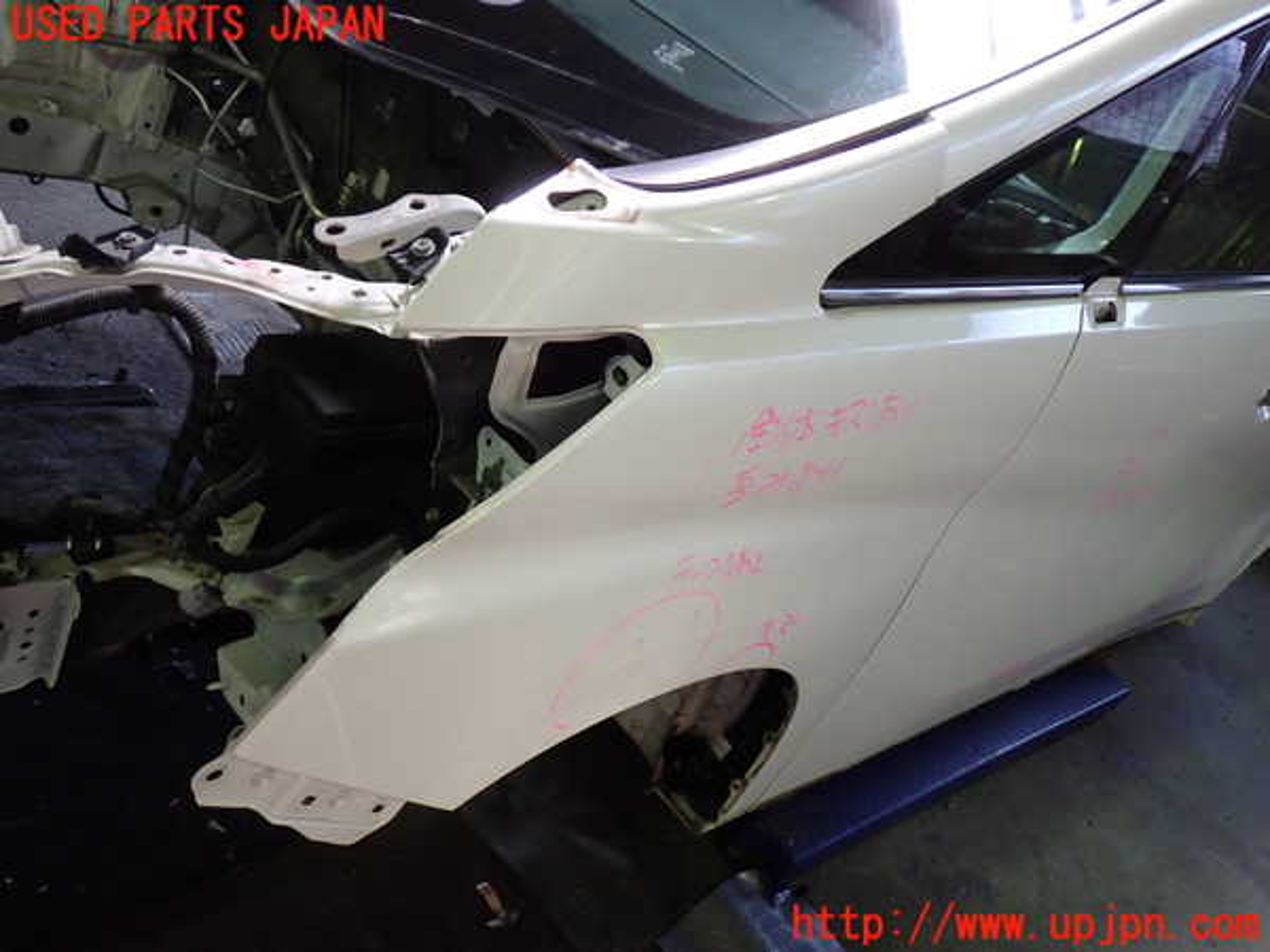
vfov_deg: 46.8
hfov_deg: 60.0
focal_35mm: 30
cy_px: 476
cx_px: 635
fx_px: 1101
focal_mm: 5.4
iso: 160
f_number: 2.3
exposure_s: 1/60
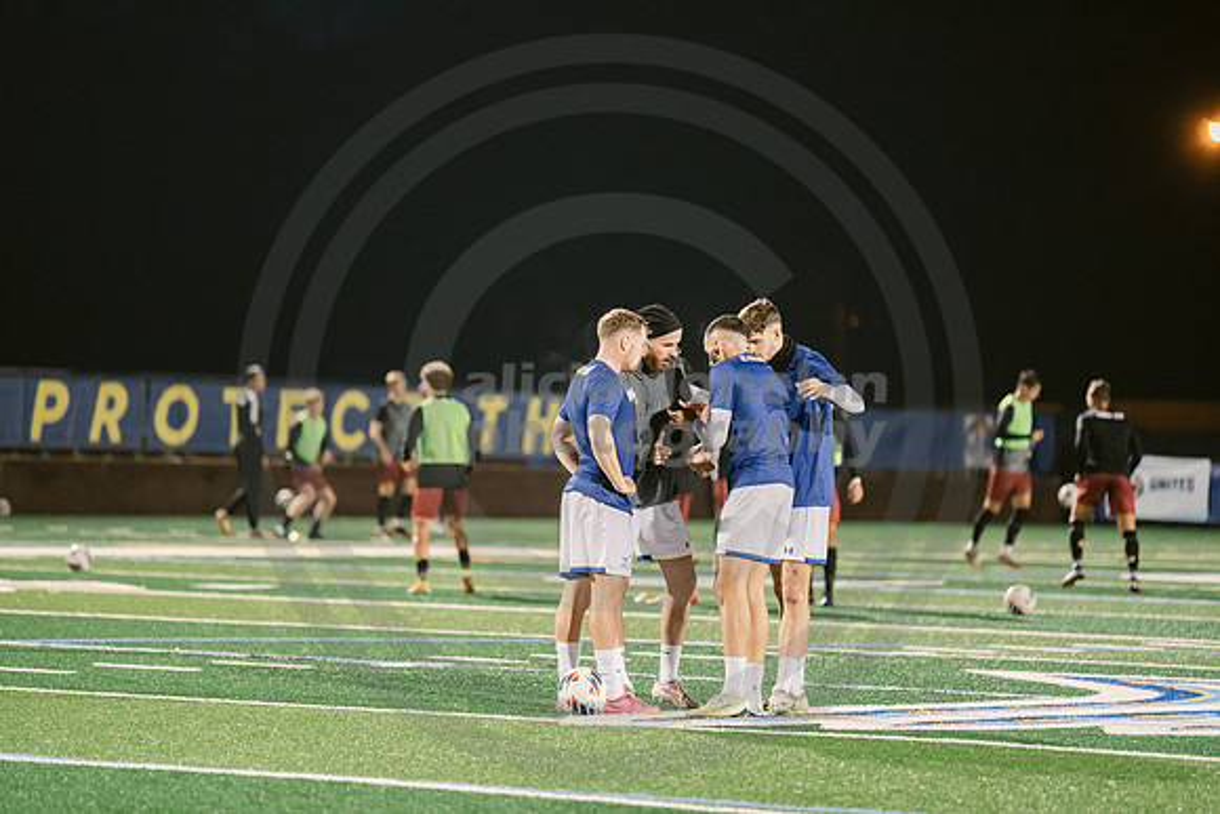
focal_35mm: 200
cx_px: 610
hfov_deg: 10.3
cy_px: 407
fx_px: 6779
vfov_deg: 6.9
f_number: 2.8
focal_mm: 200
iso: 2500
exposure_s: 1/400
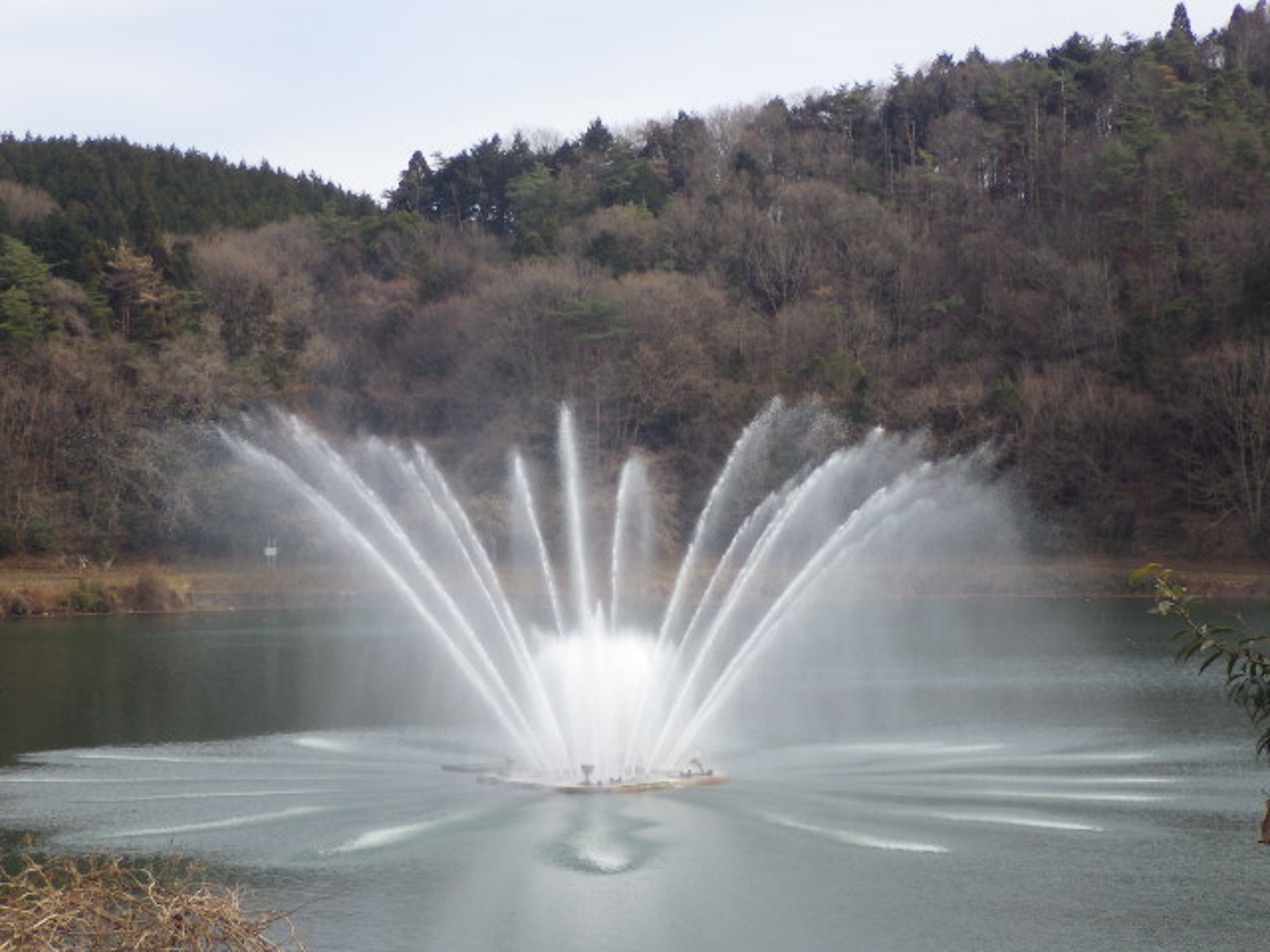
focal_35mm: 81
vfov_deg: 18.2
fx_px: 2972
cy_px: 476
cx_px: 635
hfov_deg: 24.1
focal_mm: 14.4
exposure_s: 1/160
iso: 125
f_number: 5.7
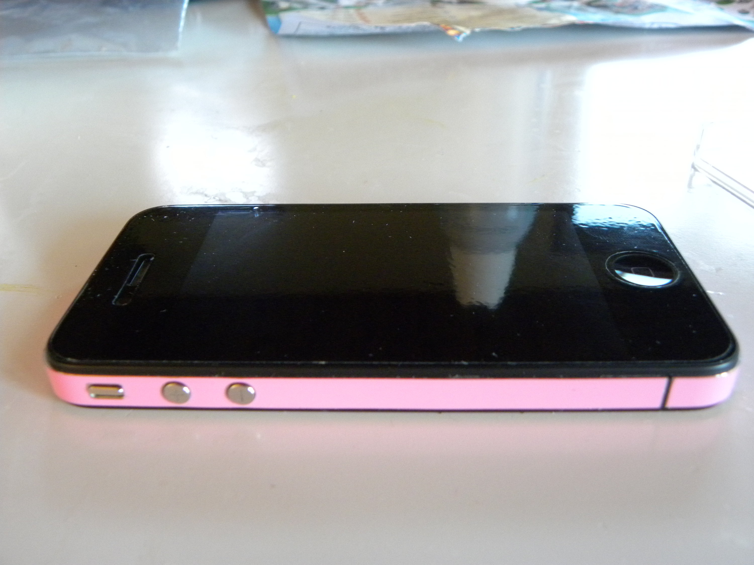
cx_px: 377
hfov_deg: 55.4
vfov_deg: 42.9
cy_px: 282
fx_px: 719
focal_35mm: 33
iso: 400
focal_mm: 5.9
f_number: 2.8
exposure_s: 1/31.6
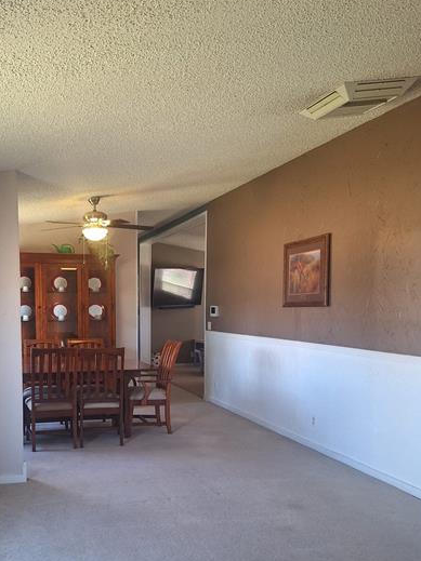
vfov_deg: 53.4
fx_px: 552
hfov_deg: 41.4
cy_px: 348
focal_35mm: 34
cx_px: 153
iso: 160
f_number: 1.8
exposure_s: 1/50
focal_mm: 5.54
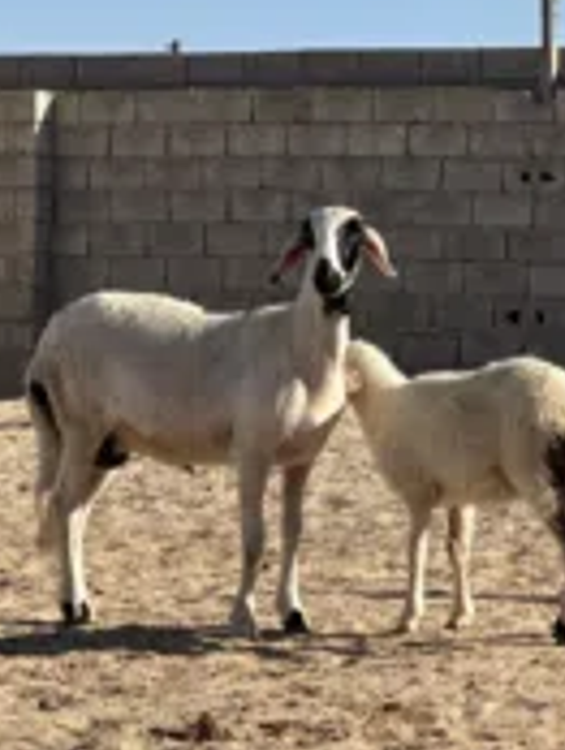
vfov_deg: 11.1
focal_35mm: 177
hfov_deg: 8.4
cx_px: 233
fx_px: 3843
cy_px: 552
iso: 32
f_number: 2.8
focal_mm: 9
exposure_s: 1/791
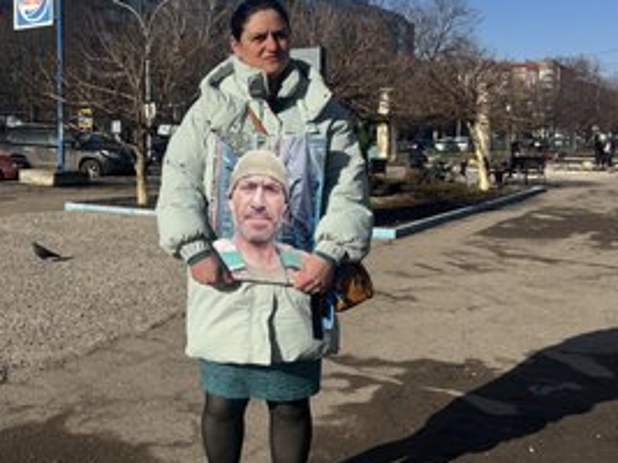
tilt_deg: -5.0
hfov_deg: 47.4
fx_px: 696
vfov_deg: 36.7
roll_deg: -0.8
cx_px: 229
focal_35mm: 39
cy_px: 192
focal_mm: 5.96
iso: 50
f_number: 1.6
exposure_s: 1/4854
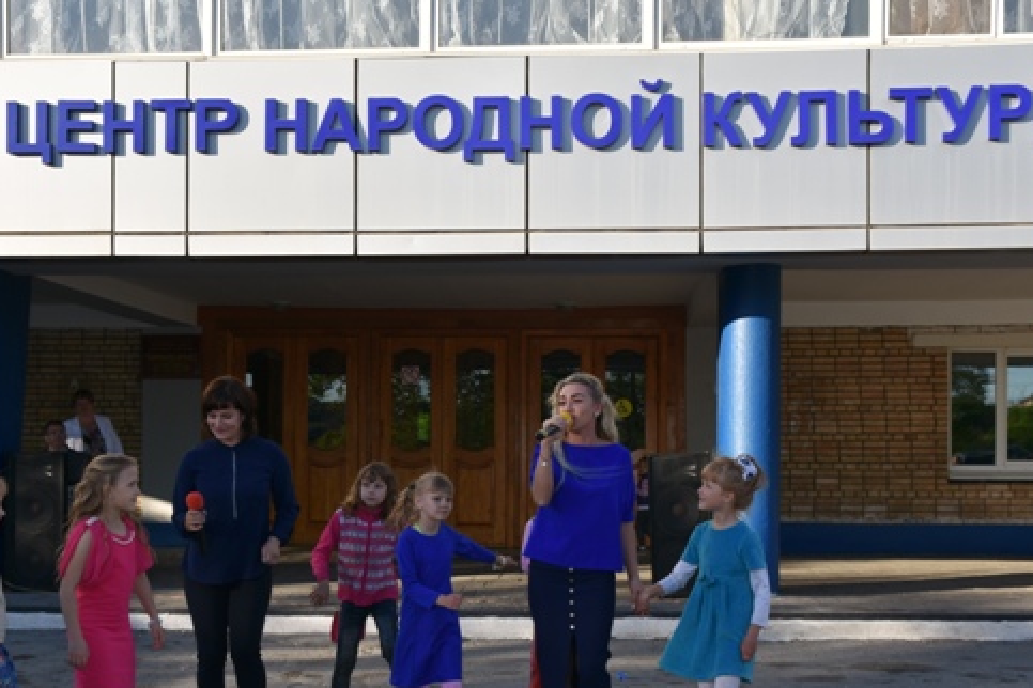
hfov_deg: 37.1
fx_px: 1540
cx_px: 479
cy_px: 443
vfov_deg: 25.1
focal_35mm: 54
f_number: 5
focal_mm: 27
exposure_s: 1/250
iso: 100
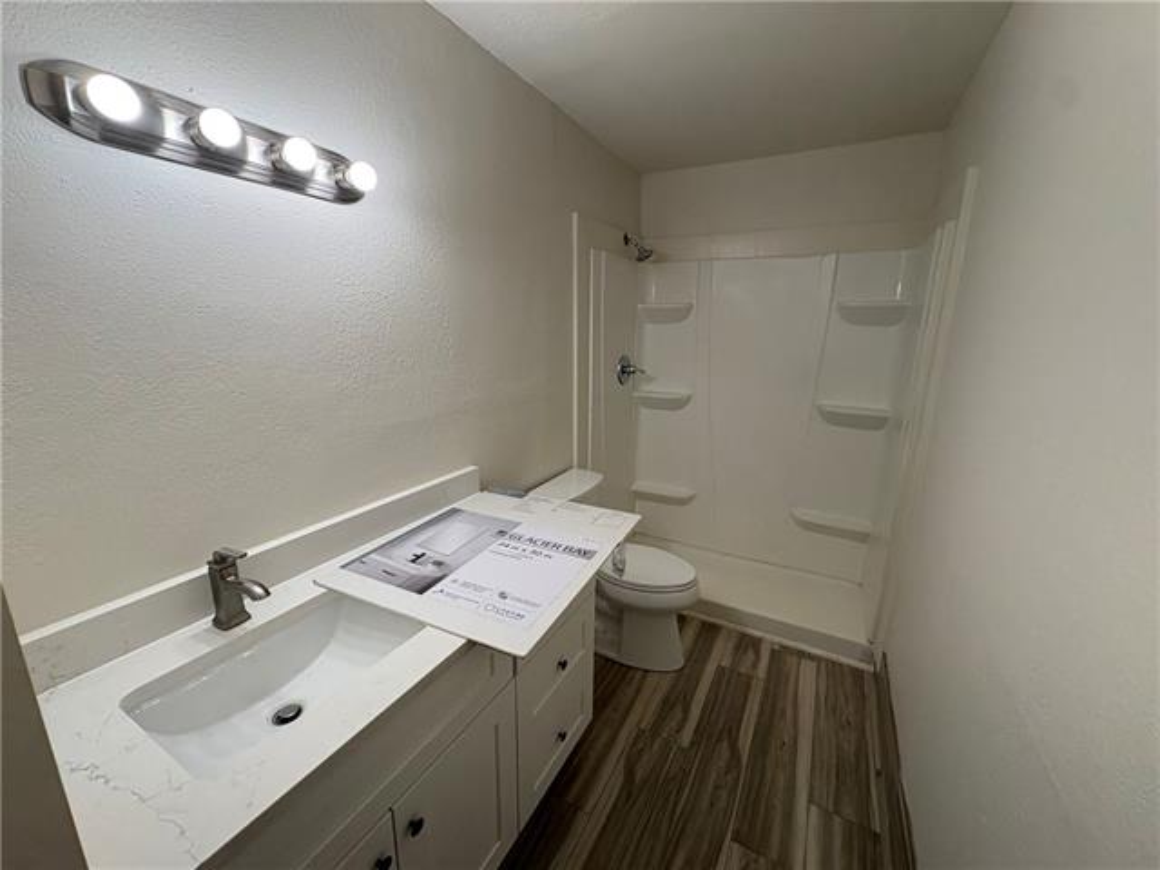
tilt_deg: -13.5
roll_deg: -0.1
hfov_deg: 102.1
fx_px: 469
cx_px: 580
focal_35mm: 14
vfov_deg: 85.7
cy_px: 435
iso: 80
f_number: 2.2
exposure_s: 1/120
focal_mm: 2.22
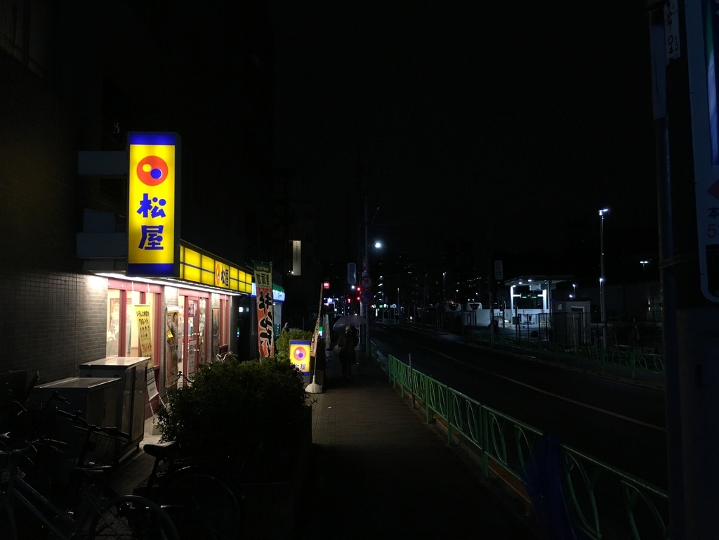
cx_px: 360
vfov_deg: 48.2
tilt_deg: +3.0
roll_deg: +0.4
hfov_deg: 61.7
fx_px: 602
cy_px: 270
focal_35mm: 29
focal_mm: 4.15
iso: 40
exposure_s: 1/30
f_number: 2.2
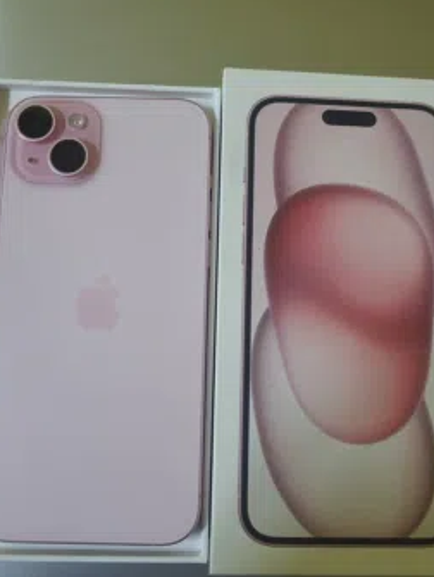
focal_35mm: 31
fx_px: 517
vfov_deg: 58.3
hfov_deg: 45.5
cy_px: 270
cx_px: 229
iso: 125
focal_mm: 5.4
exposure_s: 1/11
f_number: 1.8
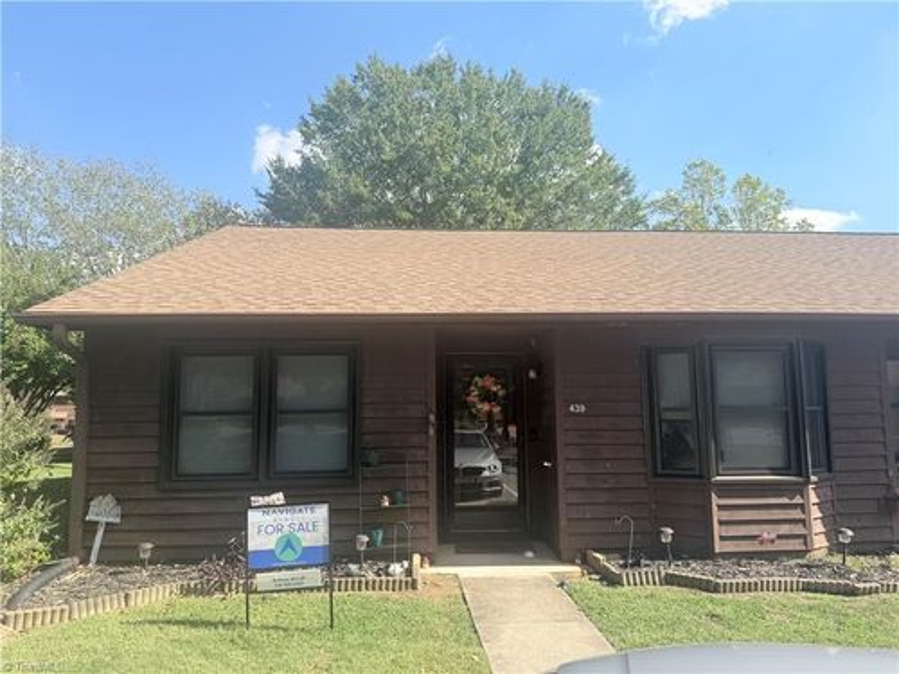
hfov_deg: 71.6
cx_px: 450
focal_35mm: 24
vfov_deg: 56.8
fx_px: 623
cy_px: 337
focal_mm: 6.76
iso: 80
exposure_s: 1/3279
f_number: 1.78
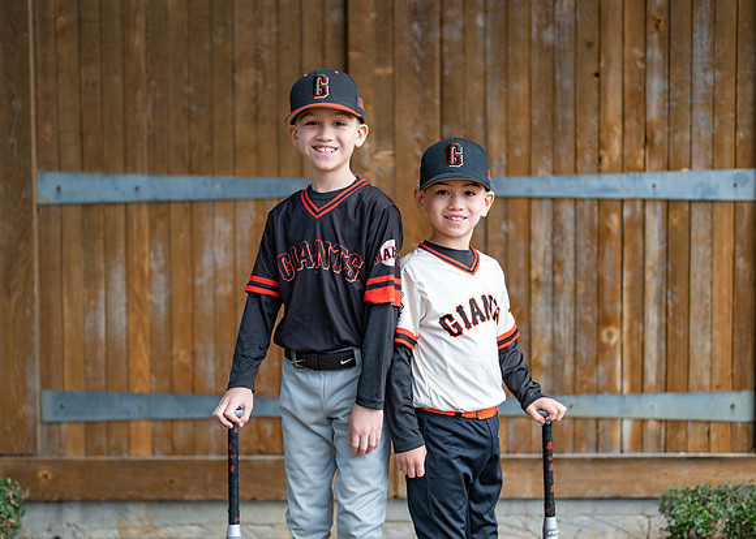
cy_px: 271
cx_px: 372
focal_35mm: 53
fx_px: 1143
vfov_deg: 26.6
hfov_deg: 36.6
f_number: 1.2
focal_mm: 50
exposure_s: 1/320
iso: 125
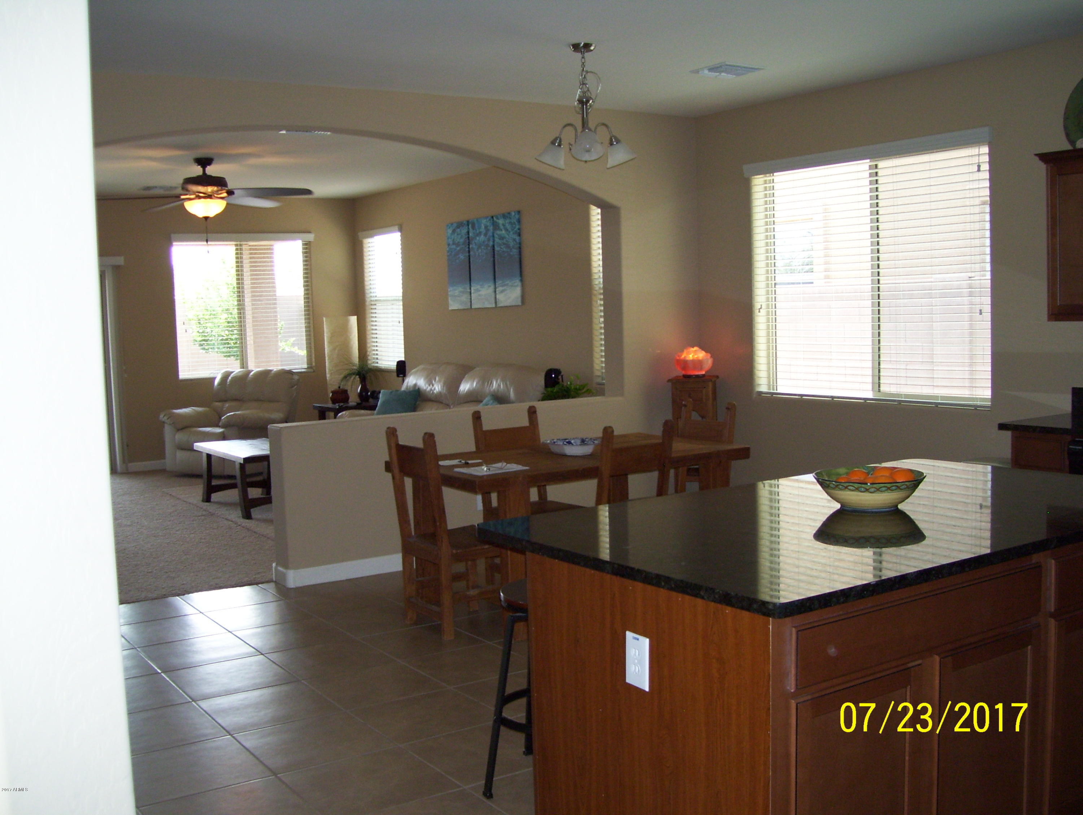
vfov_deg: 39.7
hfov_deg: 51.3
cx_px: 542
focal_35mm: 36
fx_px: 1128
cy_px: 408
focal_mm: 6
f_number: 2.7
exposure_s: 1/60
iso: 160
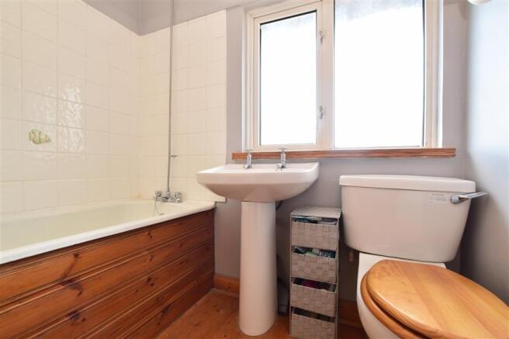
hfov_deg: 100.4
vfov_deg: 77.3
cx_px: 254
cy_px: 170
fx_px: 212
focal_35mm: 15
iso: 400
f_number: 11
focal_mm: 10
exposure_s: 1/30
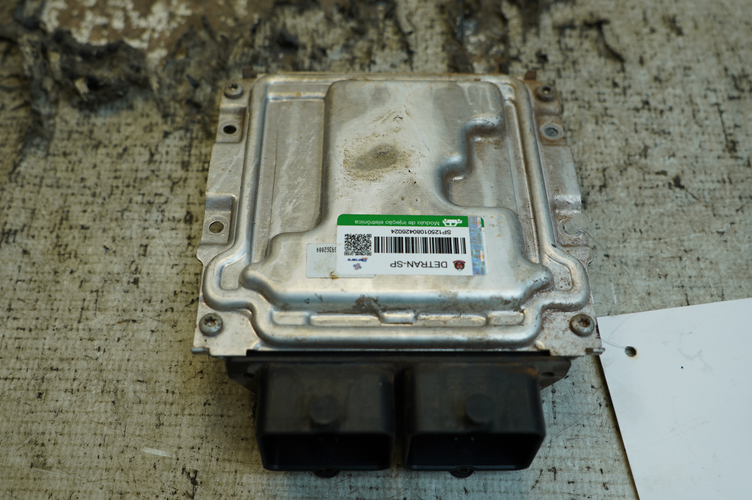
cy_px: 250
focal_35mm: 37
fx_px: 772
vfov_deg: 35.9
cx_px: 376
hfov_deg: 51.9
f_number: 4
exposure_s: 1/80
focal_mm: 25
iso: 100
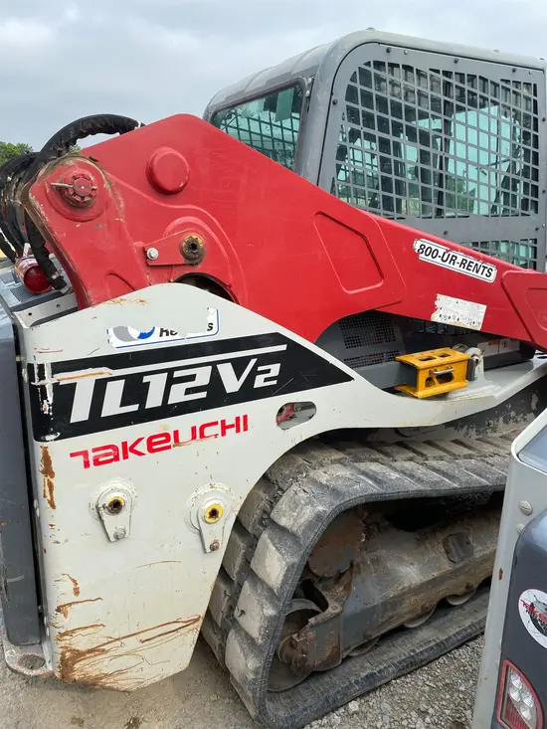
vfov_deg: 67.3
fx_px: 548
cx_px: 274
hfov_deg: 53.1
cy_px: 364
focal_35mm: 26
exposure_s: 1/1272
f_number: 1.8
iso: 32
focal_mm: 4.25
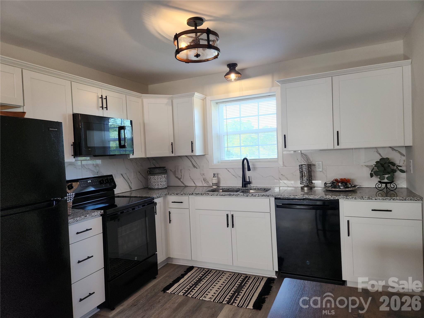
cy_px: 159
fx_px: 282
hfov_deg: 73.9
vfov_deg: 58.9
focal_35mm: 23
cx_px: 212
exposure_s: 1/60
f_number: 1.8
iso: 64
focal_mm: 5.4
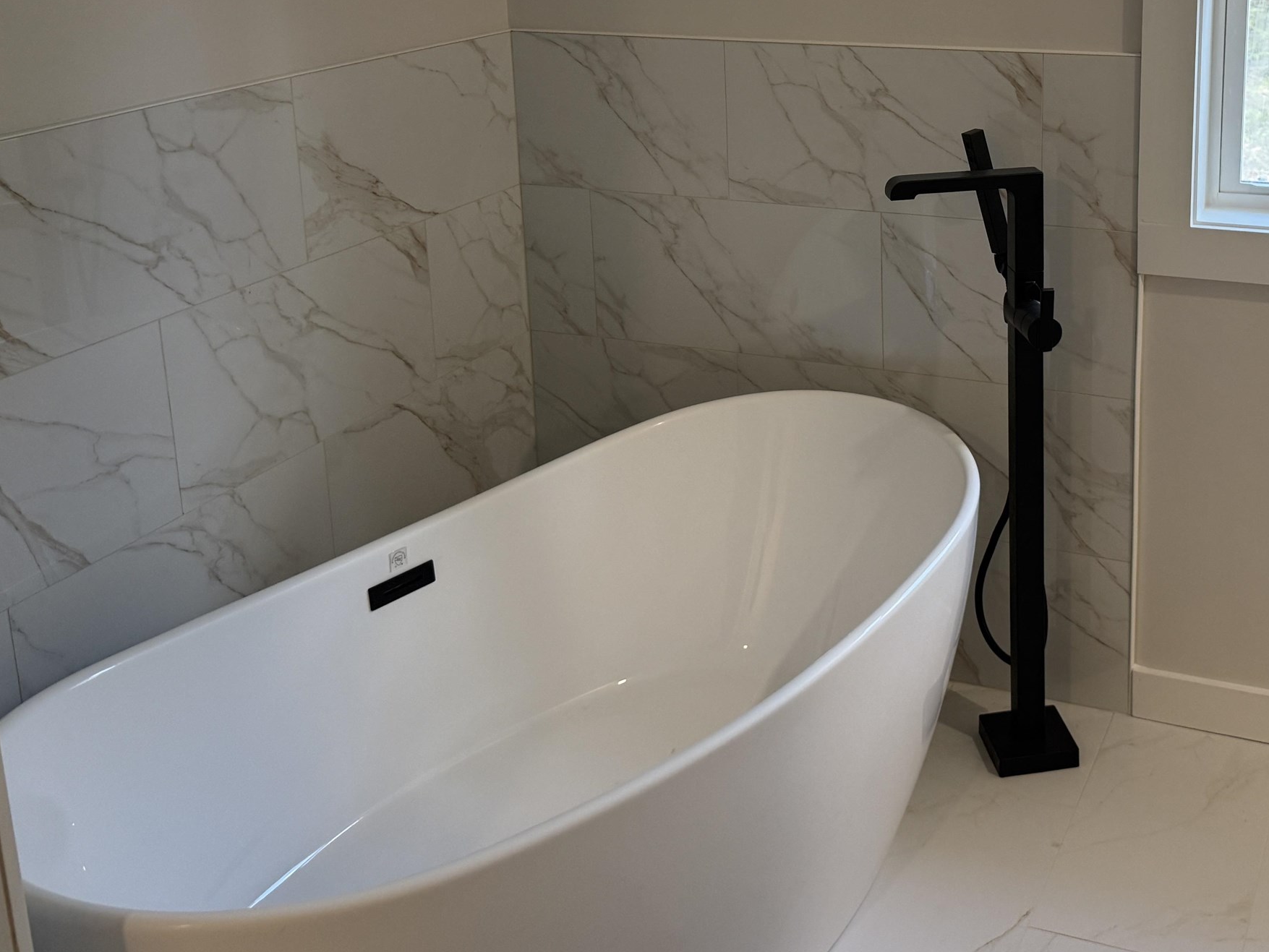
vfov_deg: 33.4
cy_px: 190
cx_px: 879
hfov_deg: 43.9
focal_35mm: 42
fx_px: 1540
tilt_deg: -10.8
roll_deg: +0.9
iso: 160
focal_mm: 6.76
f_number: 1.78
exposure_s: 1/120
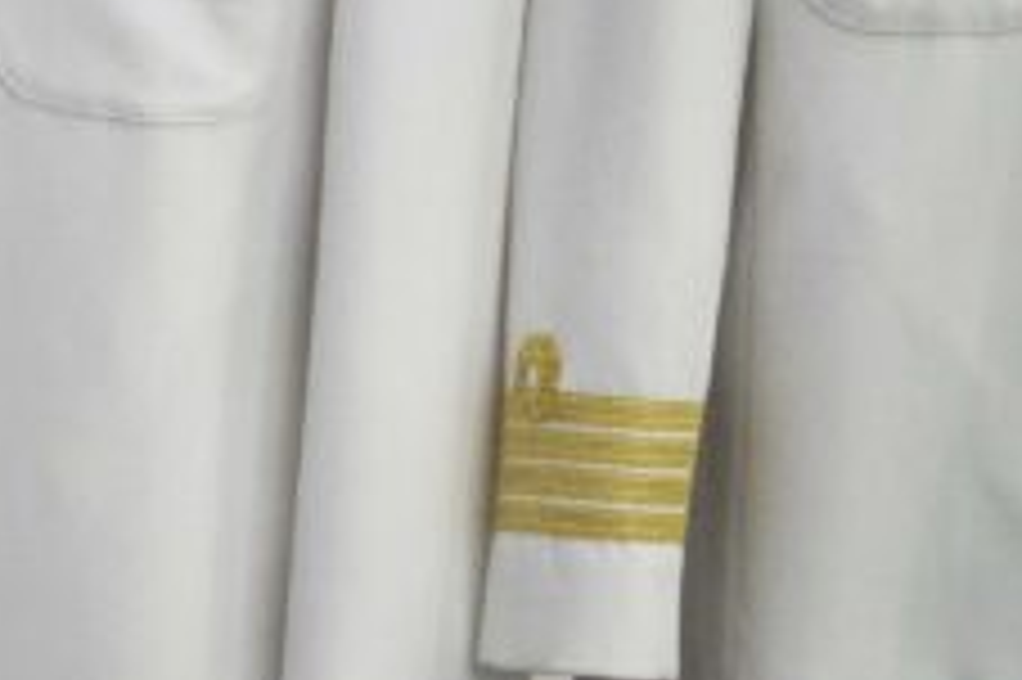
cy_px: -92
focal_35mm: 185
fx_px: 5248
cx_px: -612
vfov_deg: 7.4
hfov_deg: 10.6
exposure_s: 1/160
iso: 10000
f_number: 5
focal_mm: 41
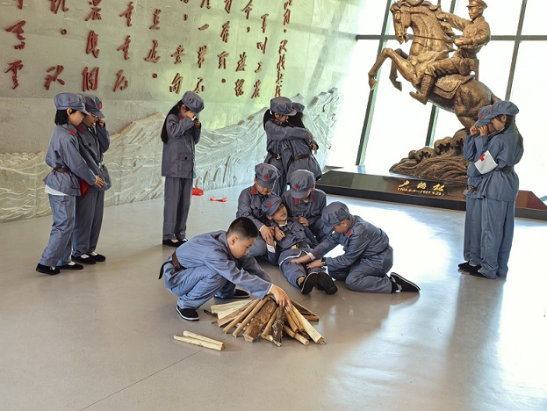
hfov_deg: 42.9
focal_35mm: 44
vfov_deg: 32.9
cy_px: 206
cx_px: 274
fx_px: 696
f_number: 1.9
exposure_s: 1/50
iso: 125
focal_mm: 5.52
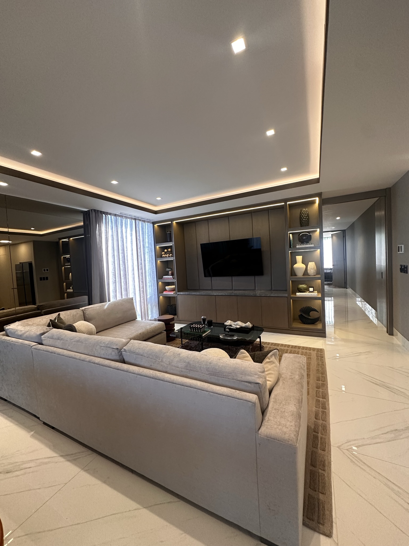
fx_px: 221
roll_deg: +2.9
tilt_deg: -2.6
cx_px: 204
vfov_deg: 102.1
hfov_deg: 85.7
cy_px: 273
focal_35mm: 14
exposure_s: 1/120
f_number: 2.2
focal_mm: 2.22
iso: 250
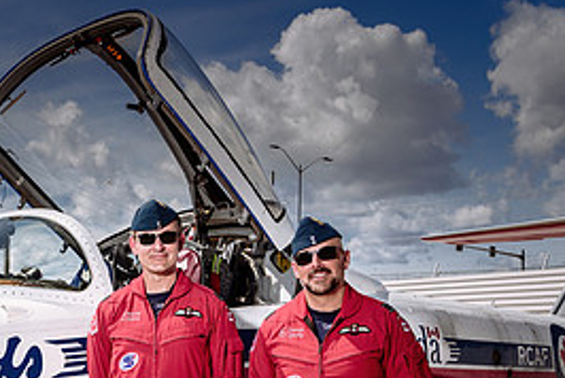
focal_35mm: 61
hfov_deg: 30.7
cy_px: 366
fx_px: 958
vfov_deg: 21.6
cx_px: 15
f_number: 7.1
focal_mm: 28
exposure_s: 1/250
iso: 64
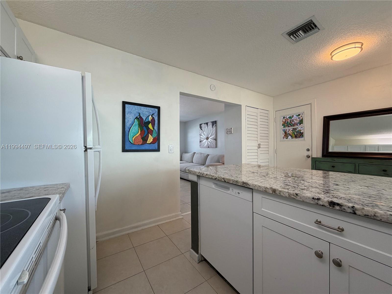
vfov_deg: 85.7
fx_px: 159
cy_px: 147
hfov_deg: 102.1
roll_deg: +1.0
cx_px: 196
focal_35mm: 14
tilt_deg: +0.5
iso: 160
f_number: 2.2
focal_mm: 2.22
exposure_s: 1/120
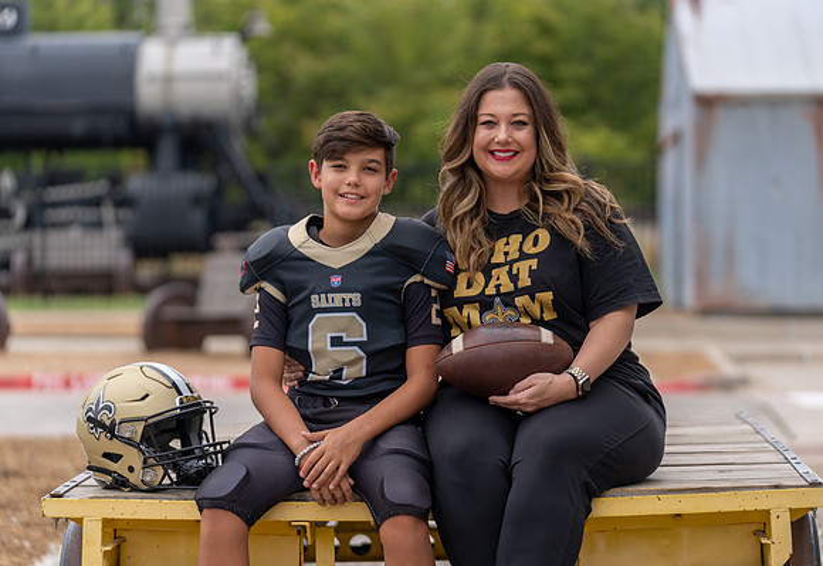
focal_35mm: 119
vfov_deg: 11.8
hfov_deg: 17.1
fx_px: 2744
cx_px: 430
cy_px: 280
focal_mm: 110
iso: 160
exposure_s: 1/320
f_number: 2.8
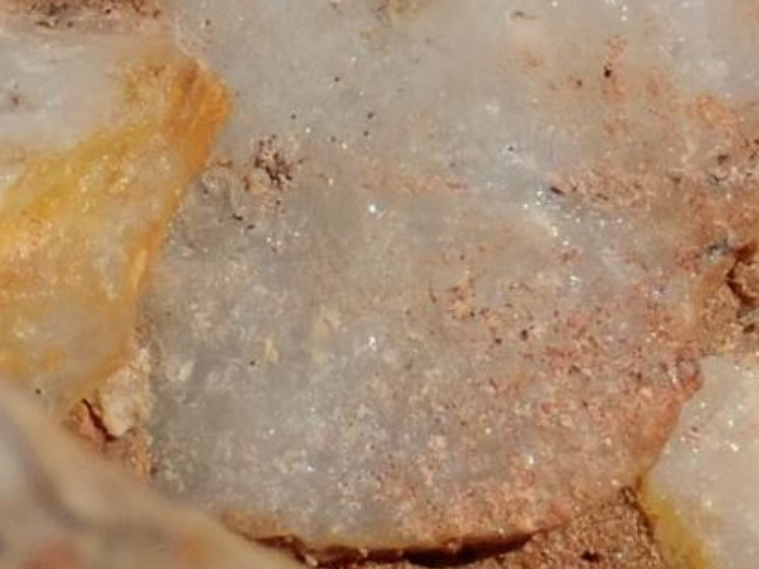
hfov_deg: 5.5
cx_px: -94
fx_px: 7872
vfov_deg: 4.1
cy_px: -742
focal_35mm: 359
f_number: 16
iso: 250
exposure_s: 1/320
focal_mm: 13.47
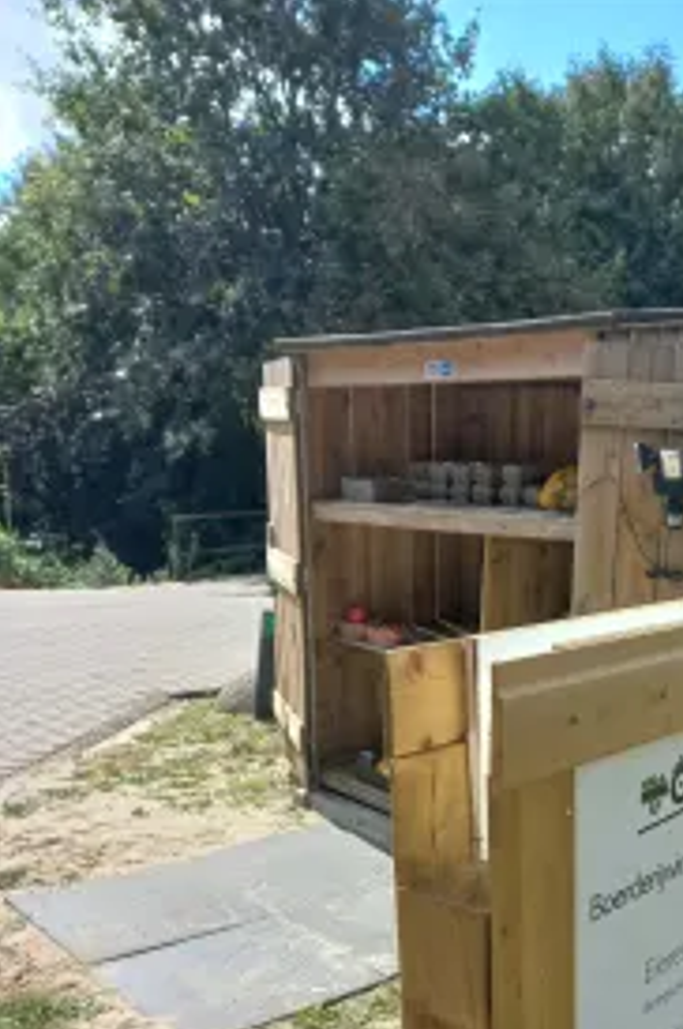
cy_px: 744
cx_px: 559
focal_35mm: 38
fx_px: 1084
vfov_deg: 49.2
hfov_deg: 33.8
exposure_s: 1/328
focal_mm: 4.6
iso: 25
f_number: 1.8
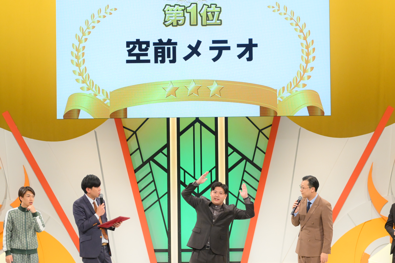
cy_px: 132
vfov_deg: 10.2
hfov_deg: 15.2
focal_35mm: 135
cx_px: 198
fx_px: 1481
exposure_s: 1/200
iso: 2500
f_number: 5.6
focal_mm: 90
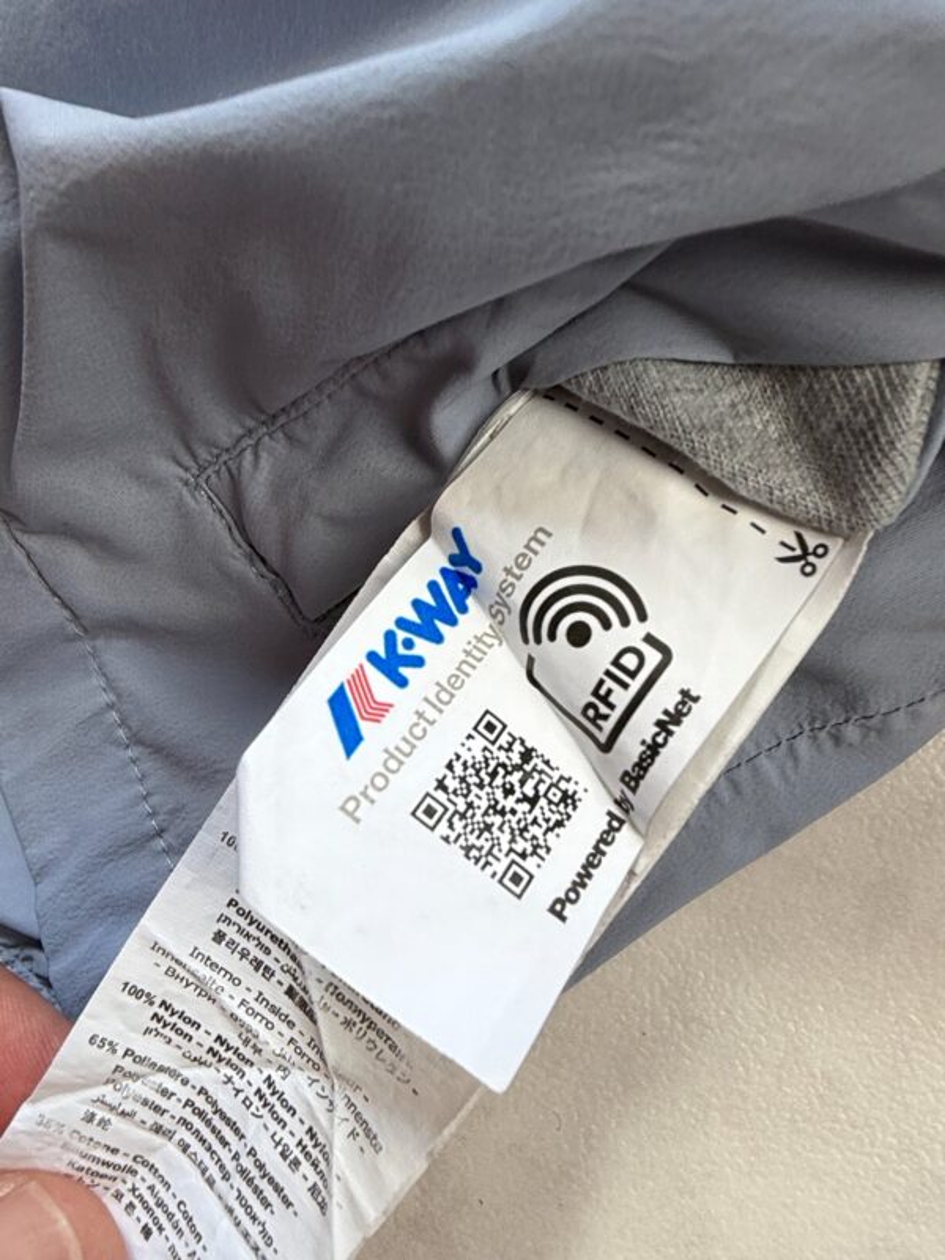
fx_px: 1019
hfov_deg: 49.7
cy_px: 630
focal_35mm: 28
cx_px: 472
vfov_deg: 63.4
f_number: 2.2
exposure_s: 1/100
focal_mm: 2.22
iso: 125
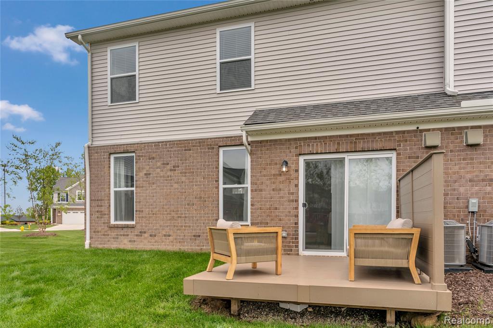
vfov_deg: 53.1
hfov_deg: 73.8
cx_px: 246
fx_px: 329
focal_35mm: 24
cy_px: 164
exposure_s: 1/800
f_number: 6.3
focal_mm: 24
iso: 250
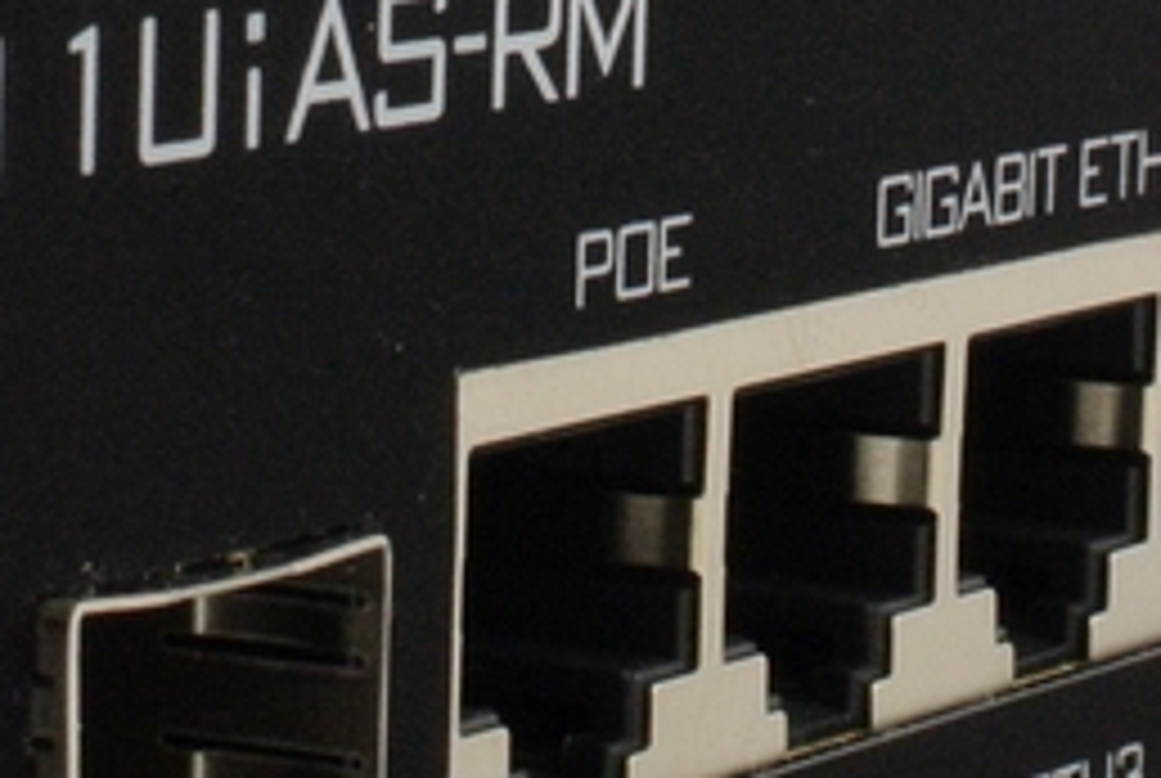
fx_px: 7366
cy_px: 308
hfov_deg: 9.0
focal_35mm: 228
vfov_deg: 6.0
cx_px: 693
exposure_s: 1.3
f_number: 16
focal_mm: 18.5
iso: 400
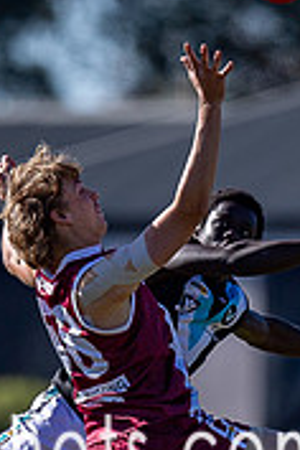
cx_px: 345
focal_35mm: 2625
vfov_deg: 0.8
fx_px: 32810
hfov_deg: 0.5
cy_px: 418
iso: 180
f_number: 4
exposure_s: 1/1600
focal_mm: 500
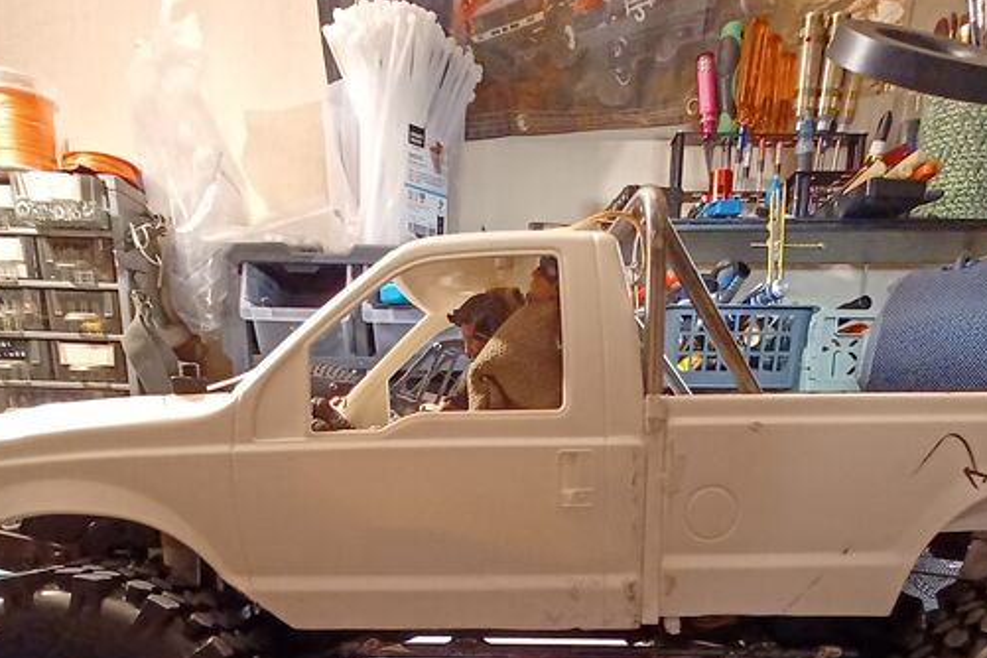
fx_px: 740
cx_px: 548
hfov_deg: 67.2
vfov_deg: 43.3
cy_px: 607
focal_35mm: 27
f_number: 2.2
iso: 250
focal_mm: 1.42
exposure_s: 1/25
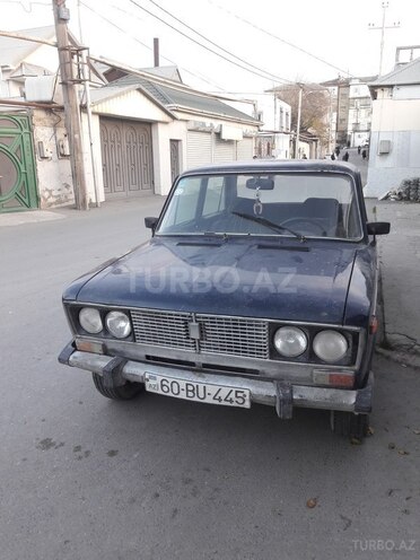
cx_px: 210
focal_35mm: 28
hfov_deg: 49.7
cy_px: 280
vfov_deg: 63.4
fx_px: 453
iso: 64
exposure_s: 1/50
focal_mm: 3.7
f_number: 1.9
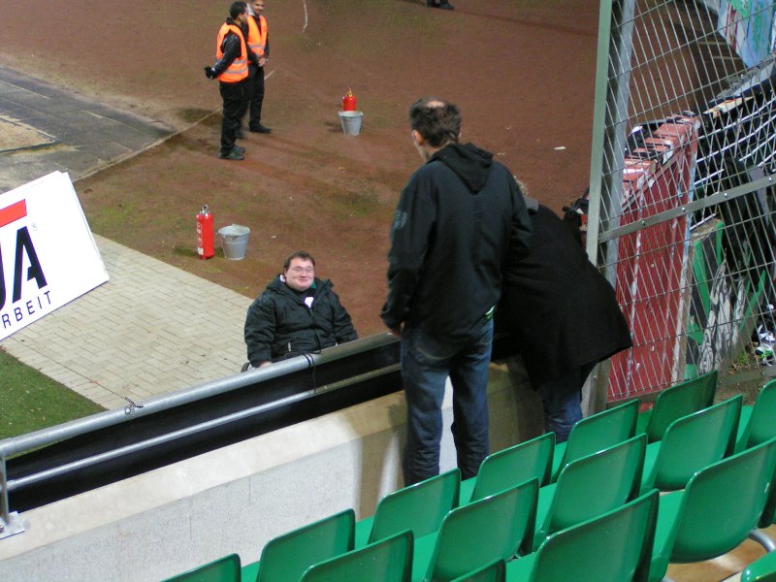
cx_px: 388
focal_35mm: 65
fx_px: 1457
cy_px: 291
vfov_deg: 22.6
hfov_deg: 29.8
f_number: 3.2
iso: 200
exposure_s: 1/13
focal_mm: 10
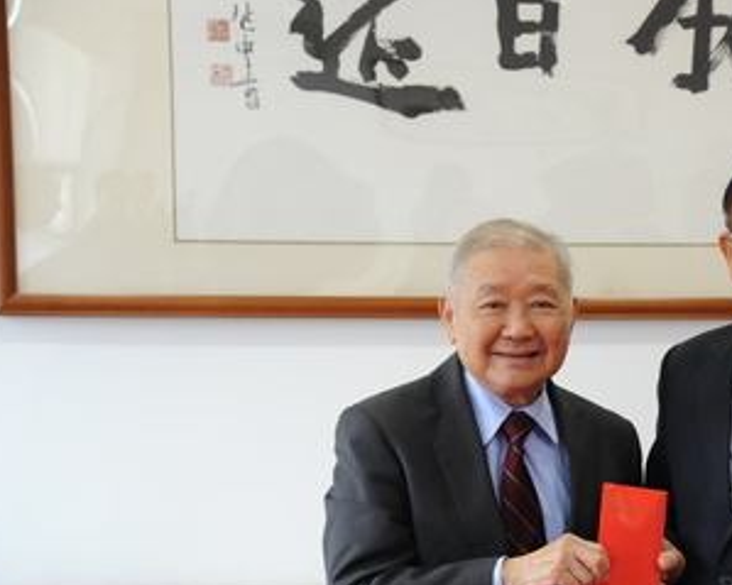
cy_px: 381
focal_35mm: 91
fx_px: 1971
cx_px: 595
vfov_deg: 16.9
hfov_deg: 20.8
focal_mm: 58
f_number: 4
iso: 2500
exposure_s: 1/160
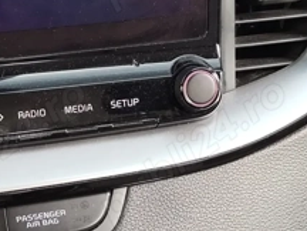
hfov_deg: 15.4
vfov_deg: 11.6
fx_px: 1135
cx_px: 92
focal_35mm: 128
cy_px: 167
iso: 640
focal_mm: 6.14
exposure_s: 1/25
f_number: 1.65
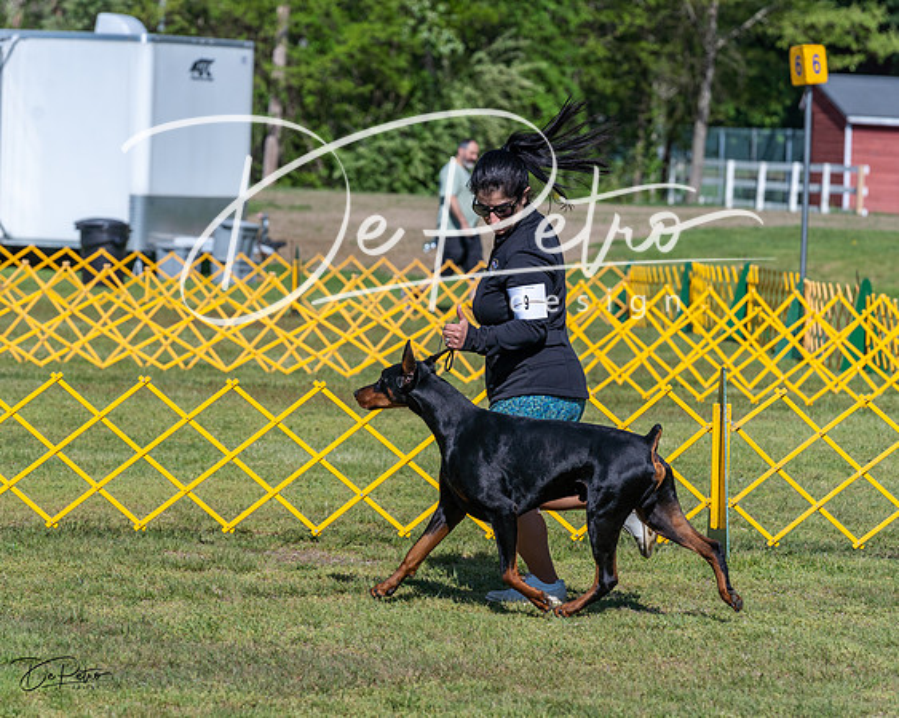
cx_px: 450
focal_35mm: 193
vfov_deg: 8.0
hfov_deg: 10.0
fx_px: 5122
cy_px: 359
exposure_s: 1/2000
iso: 320
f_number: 6.3
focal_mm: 171
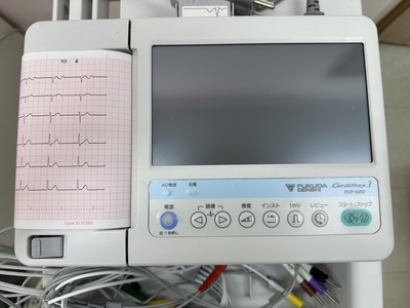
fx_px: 284
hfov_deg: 71.6
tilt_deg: -83.5
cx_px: 205
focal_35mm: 24
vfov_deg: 56.8
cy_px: 154
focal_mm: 6.86
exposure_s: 1/169
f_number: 1.78
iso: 64
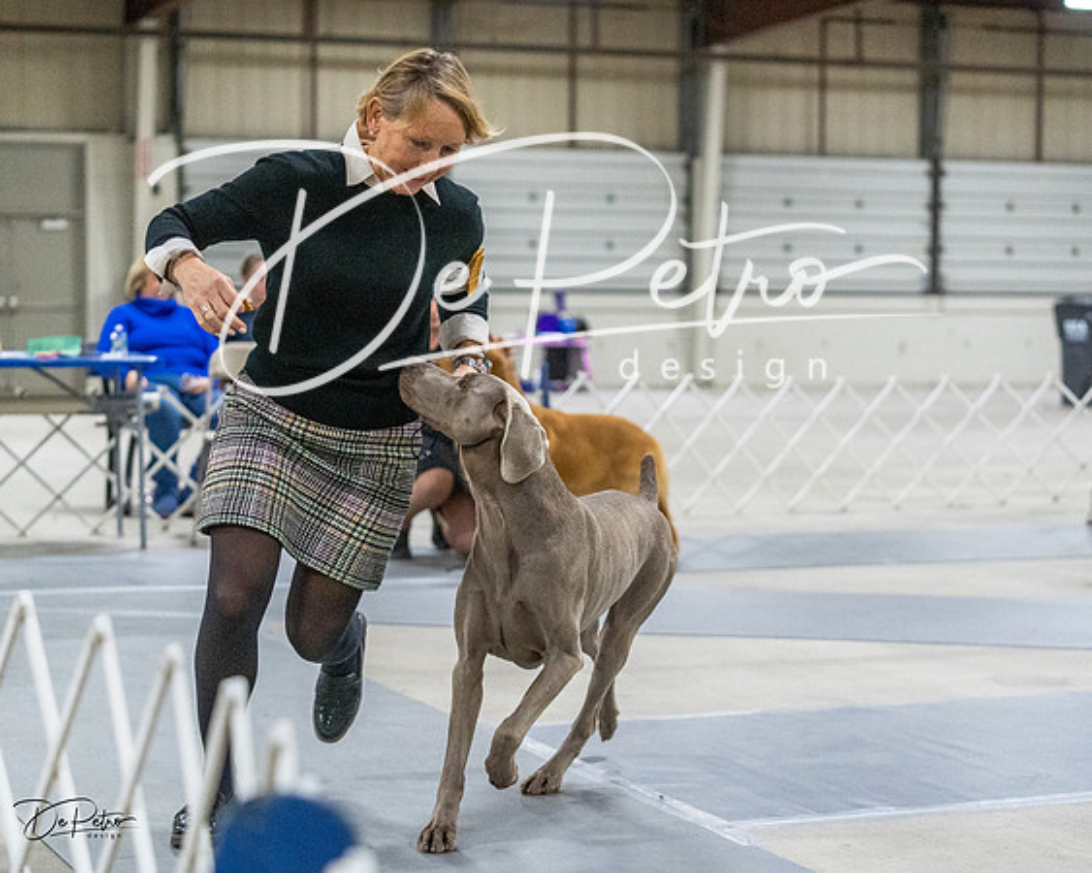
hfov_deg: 24.2
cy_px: 436
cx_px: 546
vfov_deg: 19.4
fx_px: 2547
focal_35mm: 79
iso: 6400
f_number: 3.2
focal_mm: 70
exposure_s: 1/400
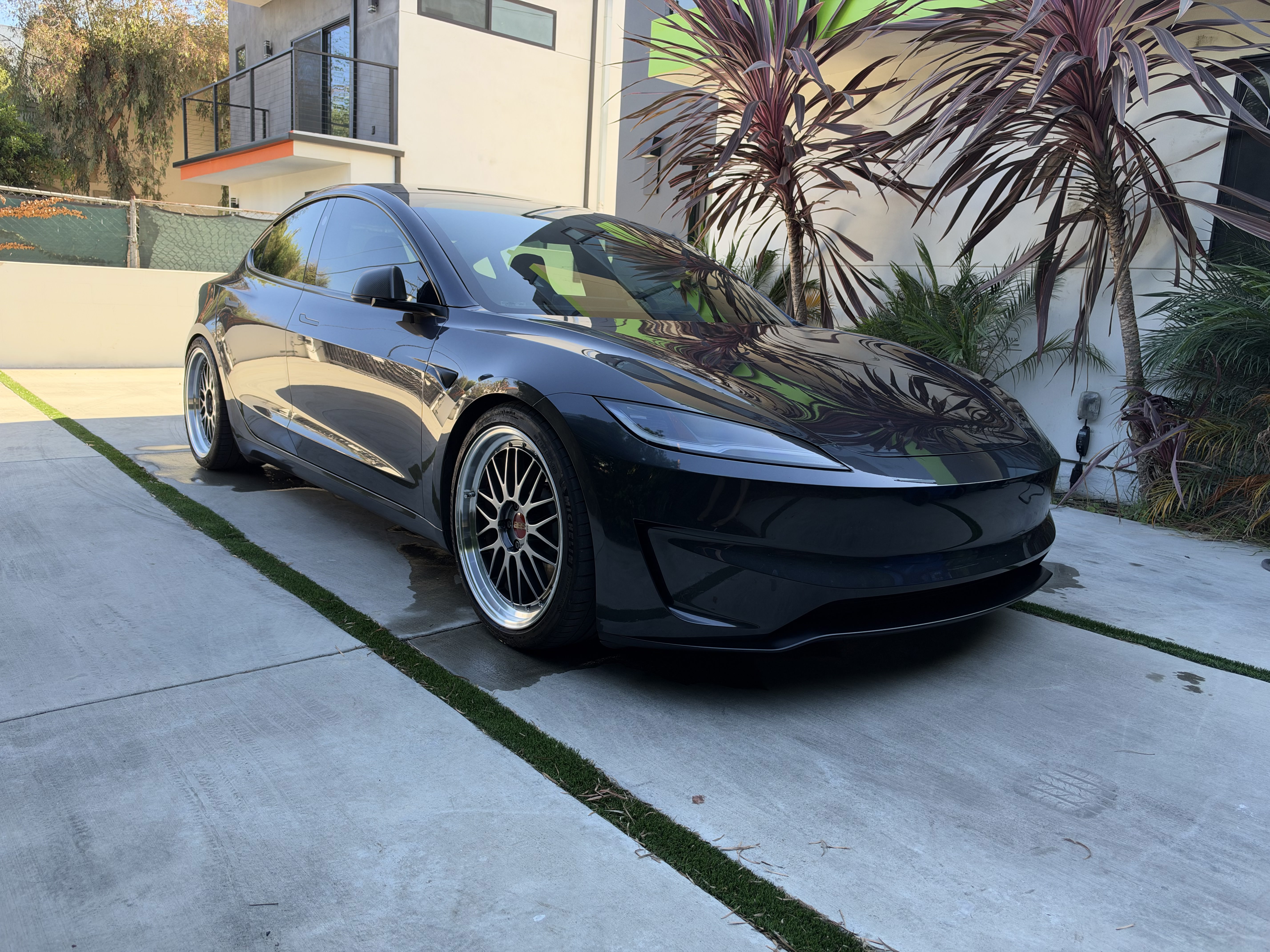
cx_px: 635
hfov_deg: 71.6
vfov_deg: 56.8
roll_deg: -3.7
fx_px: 881
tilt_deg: -10.5
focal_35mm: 24
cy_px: 476
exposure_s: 1/258
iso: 64
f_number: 1.8
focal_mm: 6.93
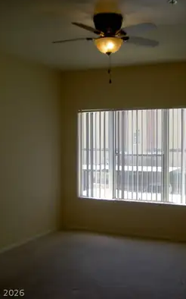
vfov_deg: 47.2
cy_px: 148
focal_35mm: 42
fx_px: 341
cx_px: 95
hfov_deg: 30.5
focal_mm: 8
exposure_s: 1/250
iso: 100
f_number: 2.8
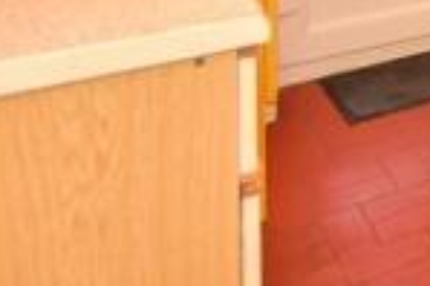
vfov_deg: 15.8
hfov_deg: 22.7
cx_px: 698
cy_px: -299
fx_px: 787
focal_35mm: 66
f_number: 5
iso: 200
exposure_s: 1/100
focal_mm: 10
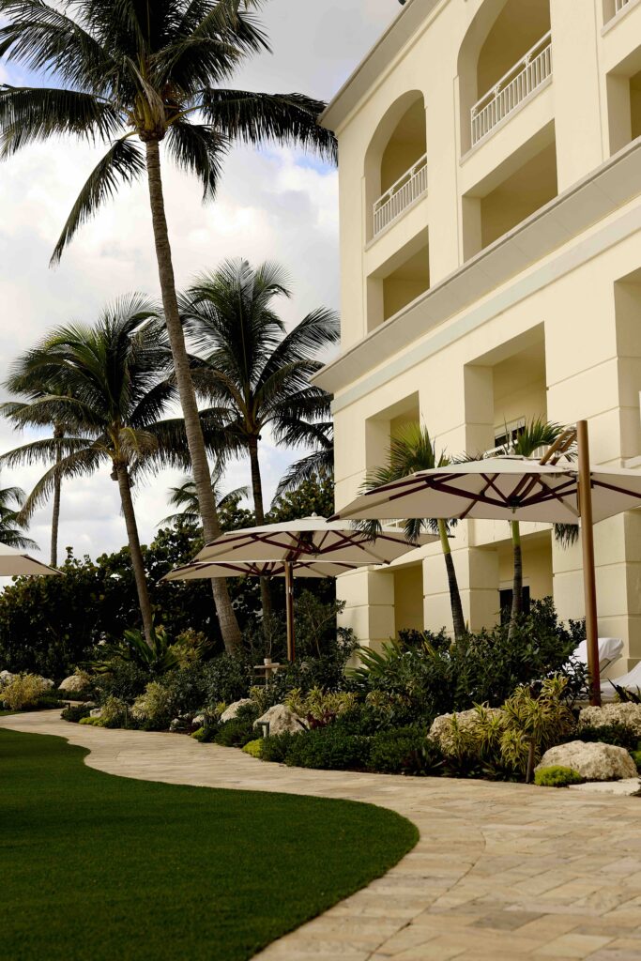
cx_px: 320
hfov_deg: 27.0
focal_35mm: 50
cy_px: 480
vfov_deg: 39.6
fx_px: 1335
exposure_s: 1/500
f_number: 5
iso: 200
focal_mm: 50
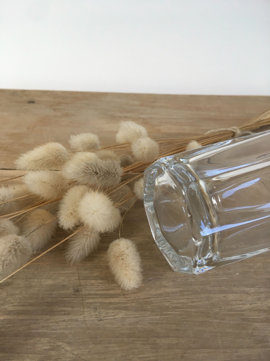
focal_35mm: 29
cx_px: 135
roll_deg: -4.2
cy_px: 180
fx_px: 302
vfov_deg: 61.7
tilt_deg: -32.6
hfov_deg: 48.2
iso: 25
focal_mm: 4.15
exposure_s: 1/33
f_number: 2.2
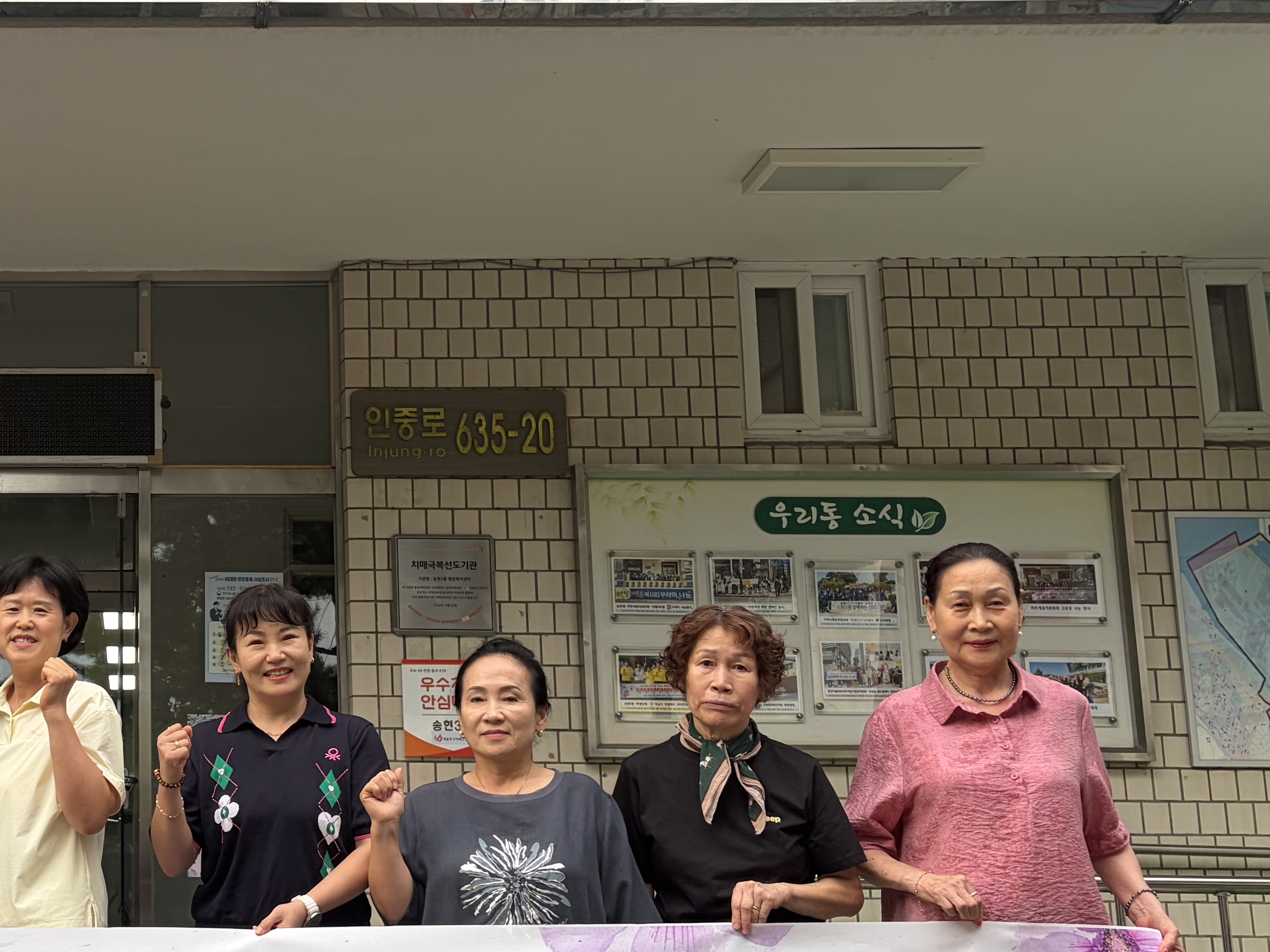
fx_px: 1945
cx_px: 115
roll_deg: +0.2
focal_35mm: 53
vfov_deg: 27.5
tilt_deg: +12.7
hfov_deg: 34.1
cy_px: 496
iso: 64
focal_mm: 5.96
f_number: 1.6
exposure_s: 1/121
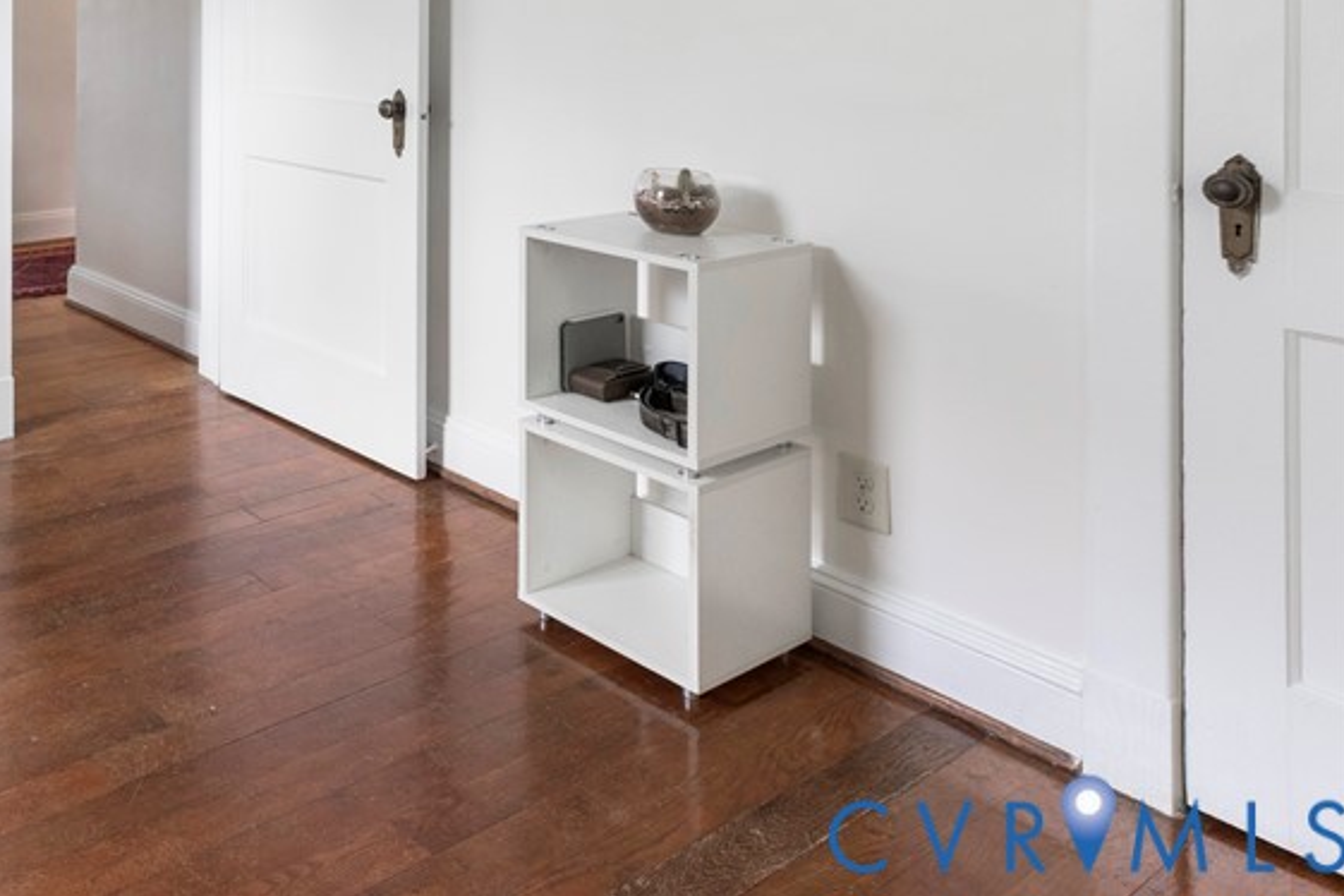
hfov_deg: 50.6
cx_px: 47
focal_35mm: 31
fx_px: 1157
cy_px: 40
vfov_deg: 38.5
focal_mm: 16
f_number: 9
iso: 1600
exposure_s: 1/6
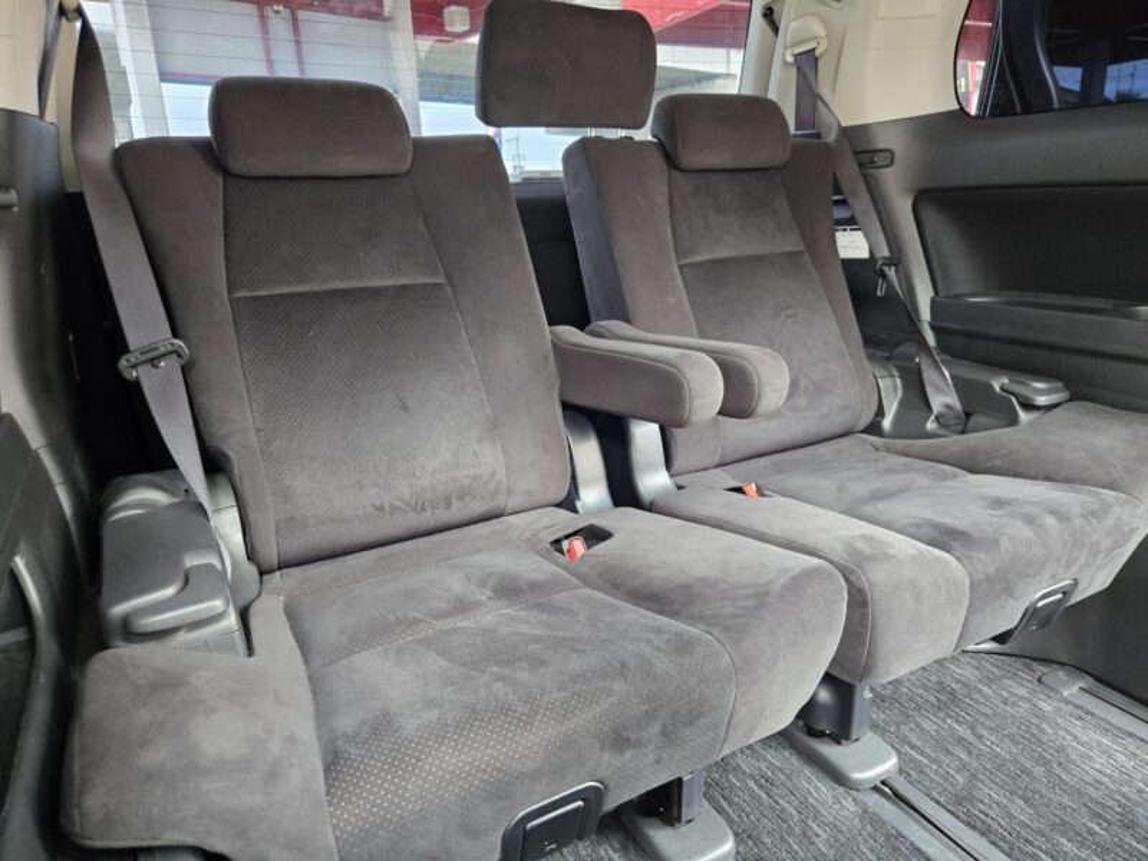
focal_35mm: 23
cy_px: 430
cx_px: 574
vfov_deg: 58.9
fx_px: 763
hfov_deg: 73.9
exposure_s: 1/100
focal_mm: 5.4
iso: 400
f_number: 1.8
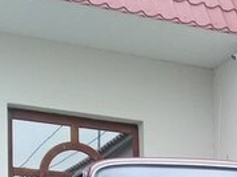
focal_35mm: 115
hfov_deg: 16.3
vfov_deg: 11.8
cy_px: 321
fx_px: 786
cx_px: 300
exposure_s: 1/114
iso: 50
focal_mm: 3.3
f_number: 2.2
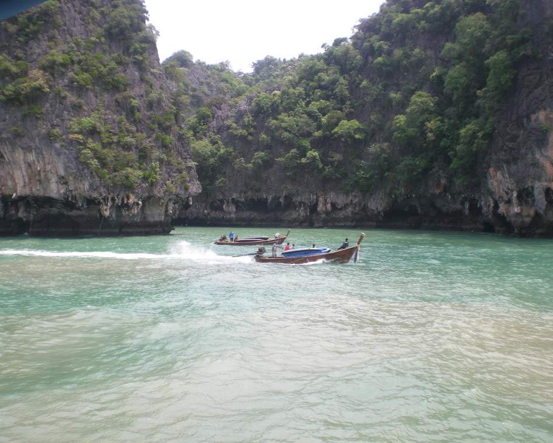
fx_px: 655
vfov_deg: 37.3
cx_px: 289
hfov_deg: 45.8
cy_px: 222
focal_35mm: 40
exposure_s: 1/167
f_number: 4.6
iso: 50
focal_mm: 6.3
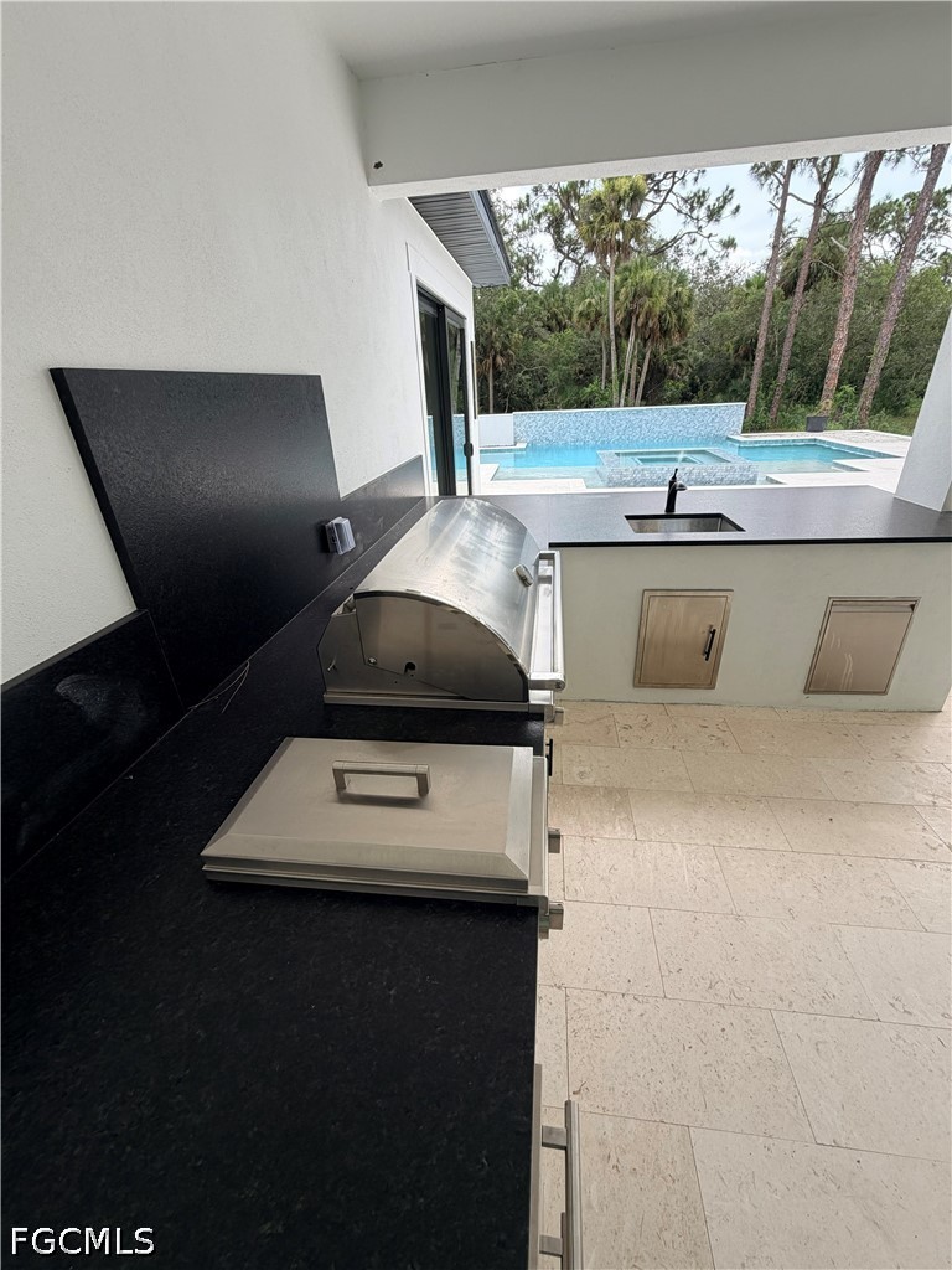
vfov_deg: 102.1
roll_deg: +3.1
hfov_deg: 85.7
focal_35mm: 14
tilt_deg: -25.9
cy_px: 635
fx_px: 513
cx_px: 476
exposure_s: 1/502
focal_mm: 2.22
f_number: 2.2
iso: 50
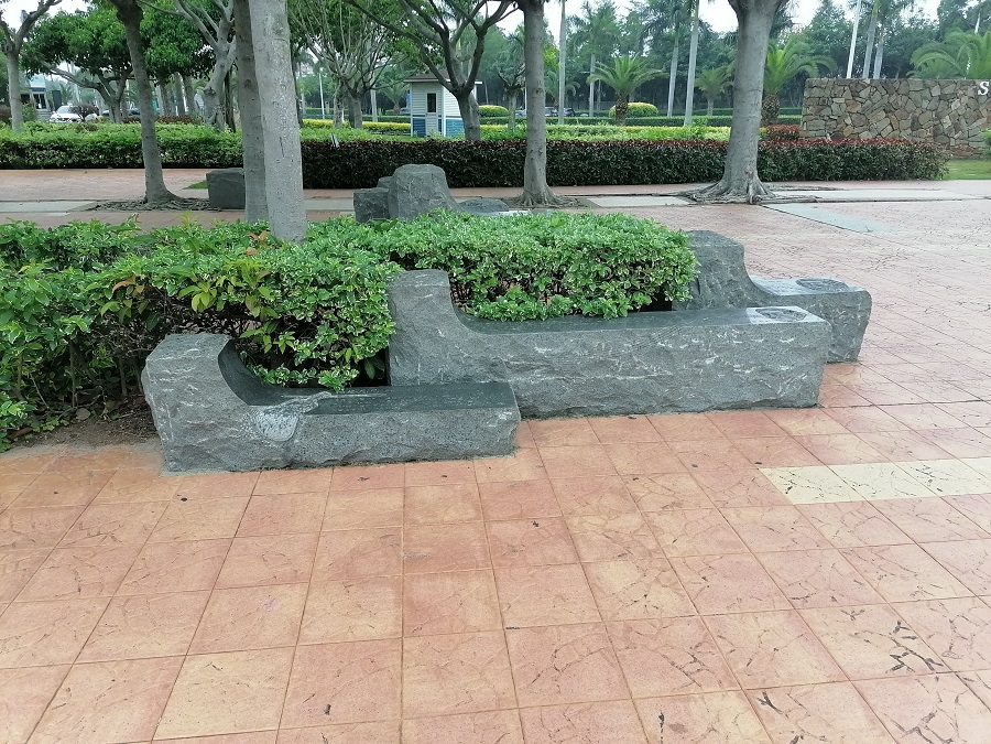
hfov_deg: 65.3
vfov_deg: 51.4
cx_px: 496
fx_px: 773
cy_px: 372
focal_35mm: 27
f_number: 1.8
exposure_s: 1/603
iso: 160
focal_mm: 5.3
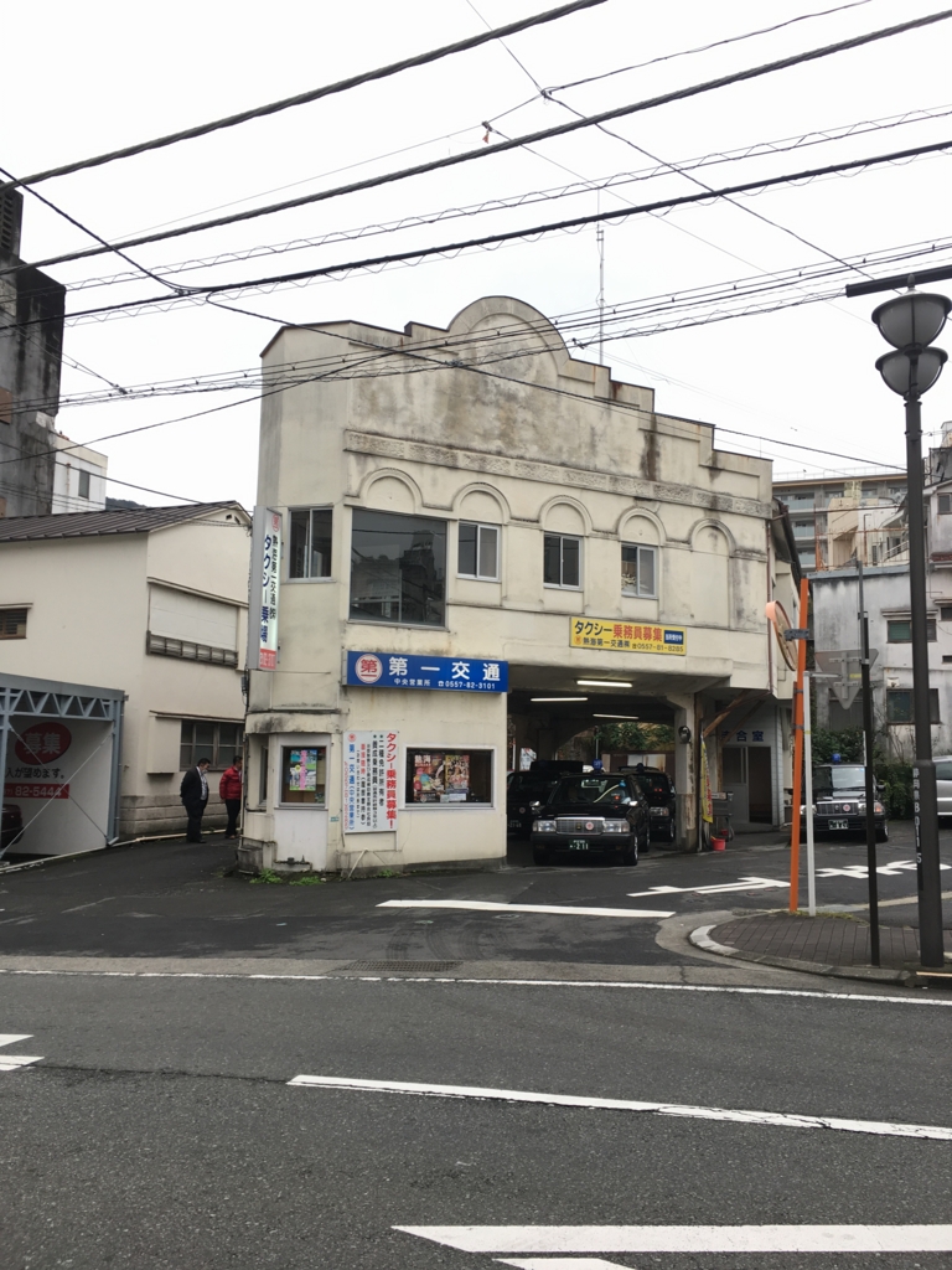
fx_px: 1063
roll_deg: -0.5
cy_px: 635
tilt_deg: +7.2
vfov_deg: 61.7
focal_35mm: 29
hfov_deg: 48.2
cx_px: 476
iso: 25
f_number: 2.2
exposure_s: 1/120
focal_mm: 4.15
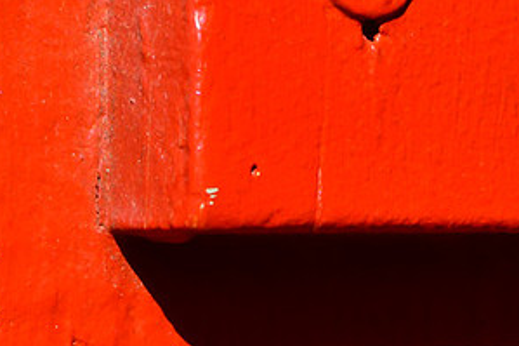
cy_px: 54
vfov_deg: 5.2
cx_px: 278
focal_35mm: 265
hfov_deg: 7.8
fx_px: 3818
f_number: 16
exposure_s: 1/80
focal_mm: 48
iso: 220
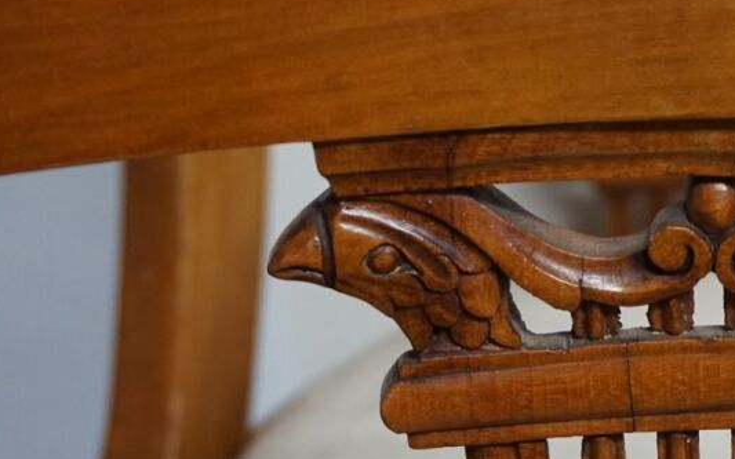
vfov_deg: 13.5
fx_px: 1942
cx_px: 699
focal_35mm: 97
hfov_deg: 20.9
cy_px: 251
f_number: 5
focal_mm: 33
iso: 1250
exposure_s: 1/60
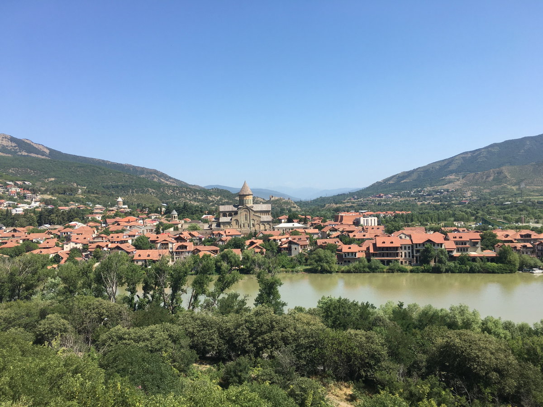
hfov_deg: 61.7
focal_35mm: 29
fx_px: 455
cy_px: 204
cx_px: 272
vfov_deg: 48.2
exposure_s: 1/1282
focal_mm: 4.15
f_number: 2.2
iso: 25
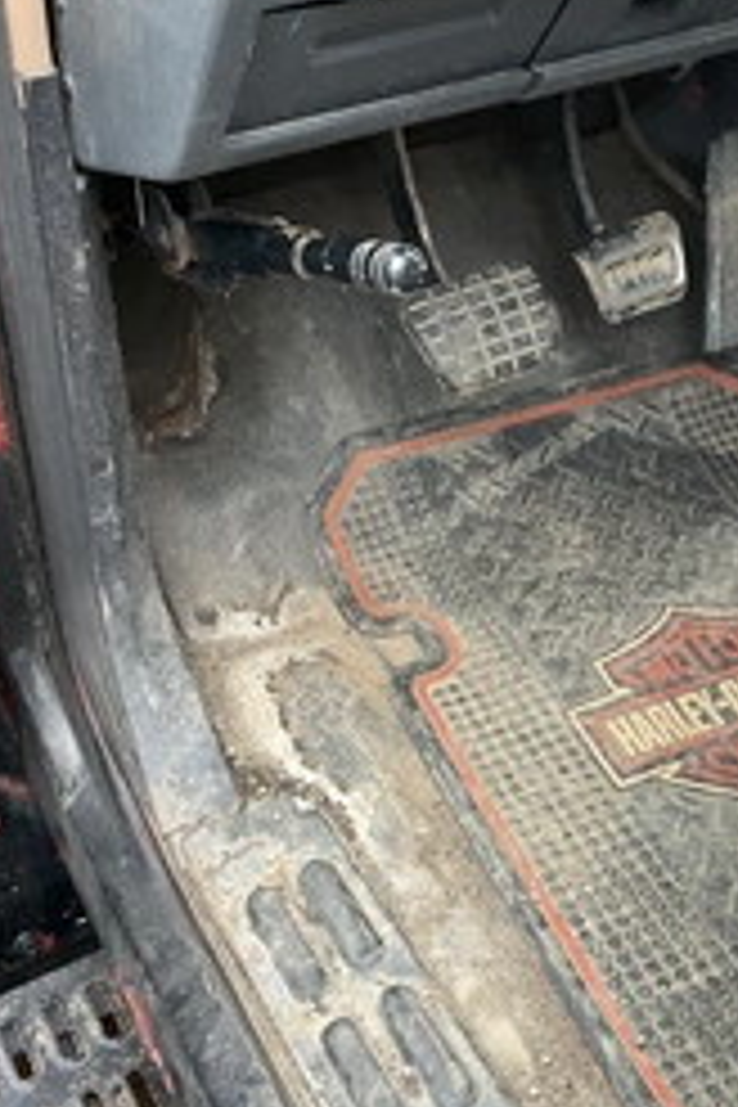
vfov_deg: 40.3
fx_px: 1507
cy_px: 576
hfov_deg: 27.5
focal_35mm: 49
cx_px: 414
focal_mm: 3
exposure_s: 1/122
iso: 50
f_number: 1.8
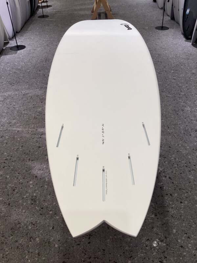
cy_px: 132
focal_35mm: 31
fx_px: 235
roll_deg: +1.3
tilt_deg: -39.2
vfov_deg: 58.4
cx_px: 98
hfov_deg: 45.4
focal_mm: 3.3
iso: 64
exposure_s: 1/120
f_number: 2.4
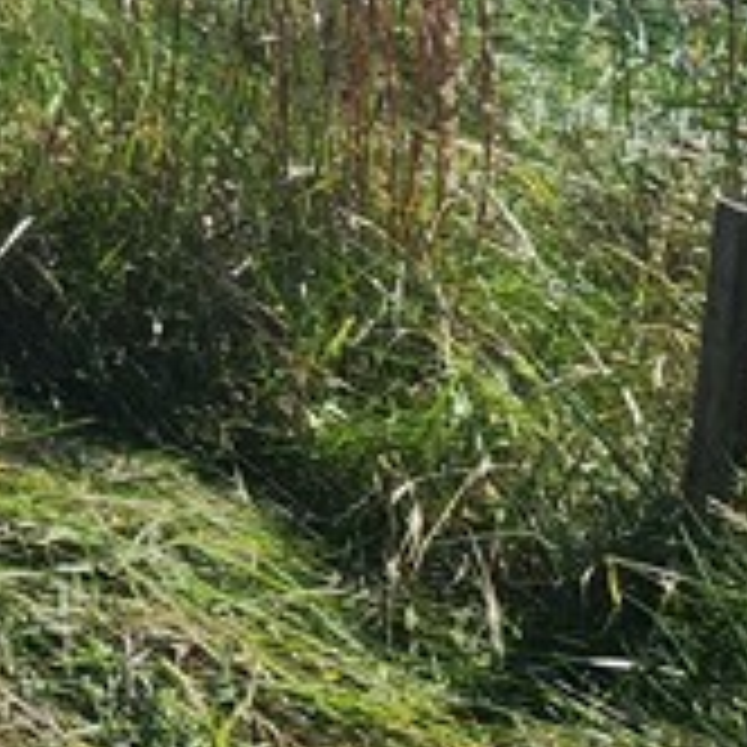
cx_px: -1170
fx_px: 1733
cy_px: -364
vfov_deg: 20.8
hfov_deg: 13.9
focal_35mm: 71
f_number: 2.2
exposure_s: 1/2210
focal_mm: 2.2
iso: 50
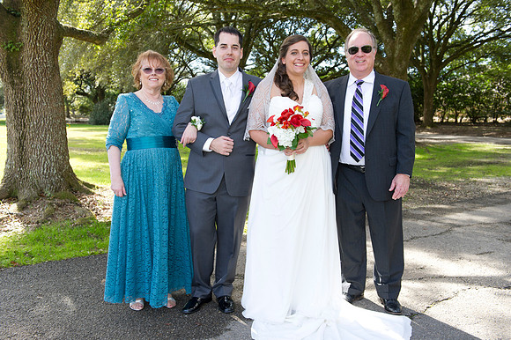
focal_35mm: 36
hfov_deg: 53.2
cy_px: 170
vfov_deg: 36.8
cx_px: 256
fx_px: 511
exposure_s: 1/125
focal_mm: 36
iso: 320
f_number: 5.6
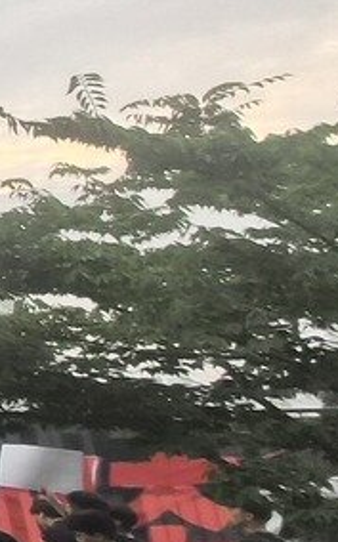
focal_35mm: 68
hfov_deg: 8.3
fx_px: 1004
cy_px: 172
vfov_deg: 30.0
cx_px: -987
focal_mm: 1.7
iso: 64
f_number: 2.2
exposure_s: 1/359
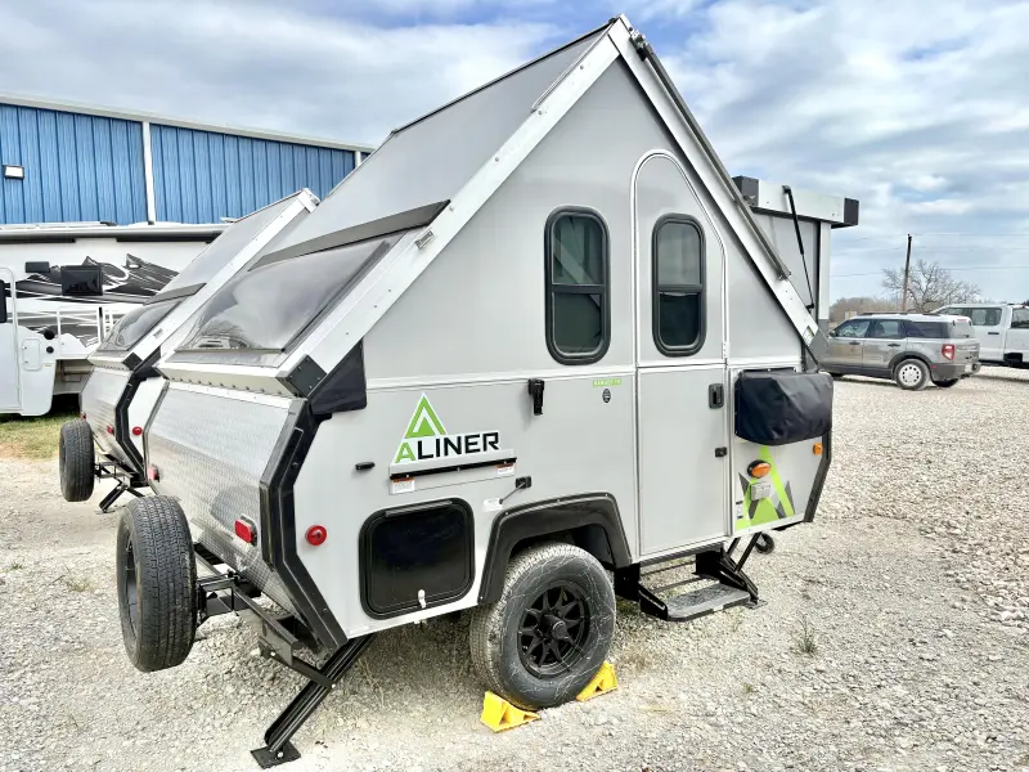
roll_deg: +1.7
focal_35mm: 26
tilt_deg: -4.0
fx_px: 773
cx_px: 514
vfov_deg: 53.1
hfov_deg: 67.3
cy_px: 386
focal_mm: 5.96
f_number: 1.6
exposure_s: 1/4065
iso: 50
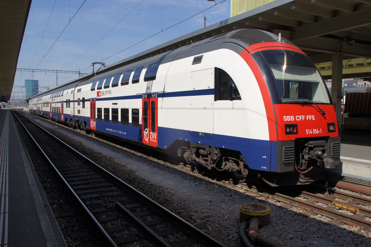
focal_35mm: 33
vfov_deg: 39.9
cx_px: 186
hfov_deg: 57.2
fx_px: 340
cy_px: 124
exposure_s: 1/400
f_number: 7.1
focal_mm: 22
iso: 100
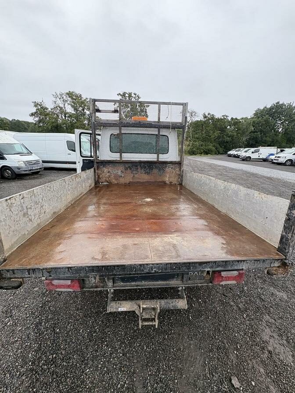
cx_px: 148
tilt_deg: -16.1
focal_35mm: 14
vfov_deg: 102.1
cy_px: 196
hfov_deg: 85.7
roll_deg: +0.7
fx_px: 159
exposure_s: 1/108
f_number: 2.2
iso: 64
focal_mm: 2.22
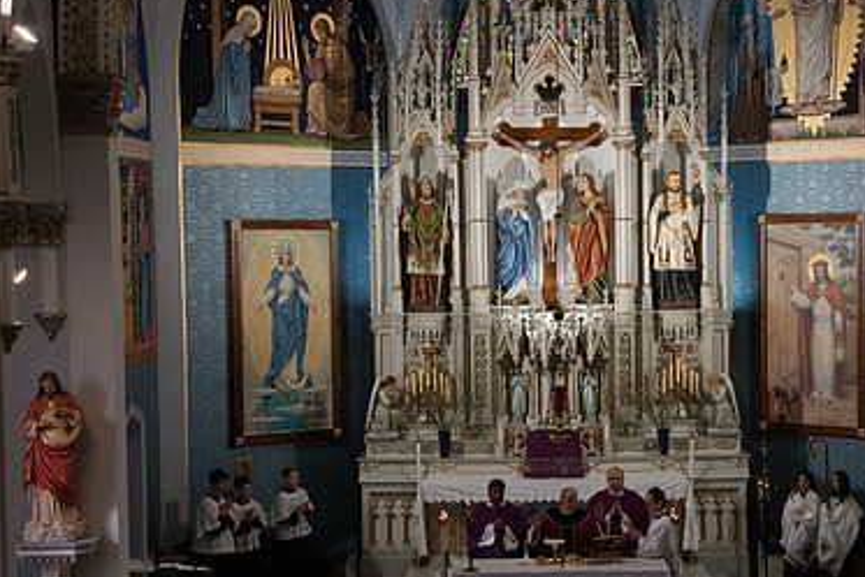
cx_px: 554
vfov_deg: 15.7
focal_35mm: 87
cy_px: 358
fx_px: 2091
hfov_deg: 23.3
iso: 4000
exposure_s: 1/100
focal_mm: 56
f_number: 13
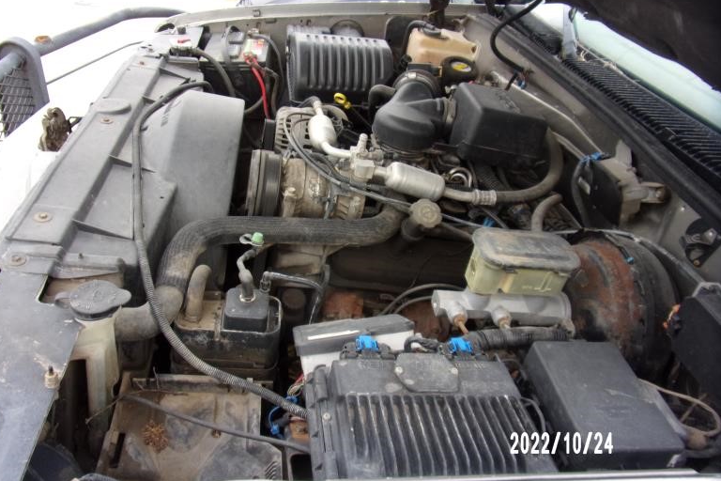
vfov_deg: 49.5
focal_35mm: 26
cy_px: 224
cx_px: 348
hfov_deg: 69.4
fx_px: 521
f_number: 3.3
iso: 80
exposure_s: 1/90
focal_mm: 4.3
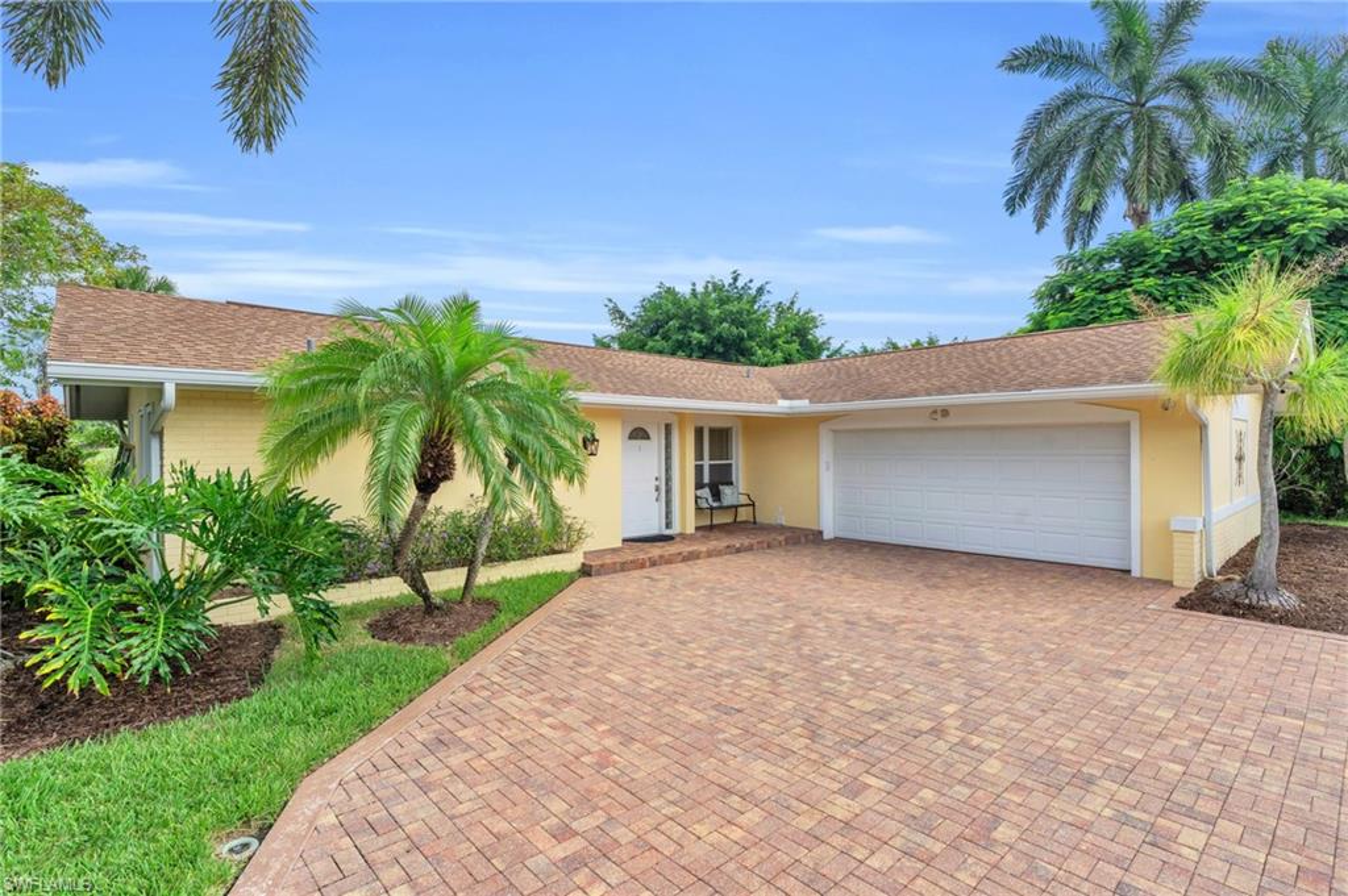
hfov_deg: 93.3
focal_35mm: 17
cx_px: 674
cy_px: 448
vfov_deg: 70.3
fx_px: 636
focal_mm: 17
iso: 200
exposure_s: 1/400
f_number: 9
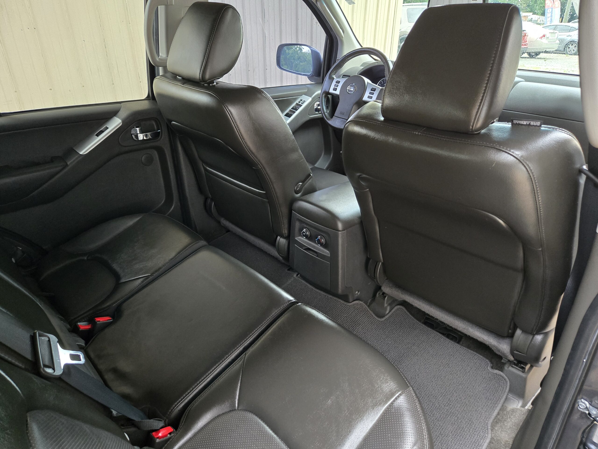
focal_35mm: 23
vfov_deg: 58.9
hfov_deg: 73.9
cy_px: 224
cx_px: 299
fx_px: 397
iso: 1000
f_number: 1.8
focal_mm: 5.4
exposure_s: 1/120
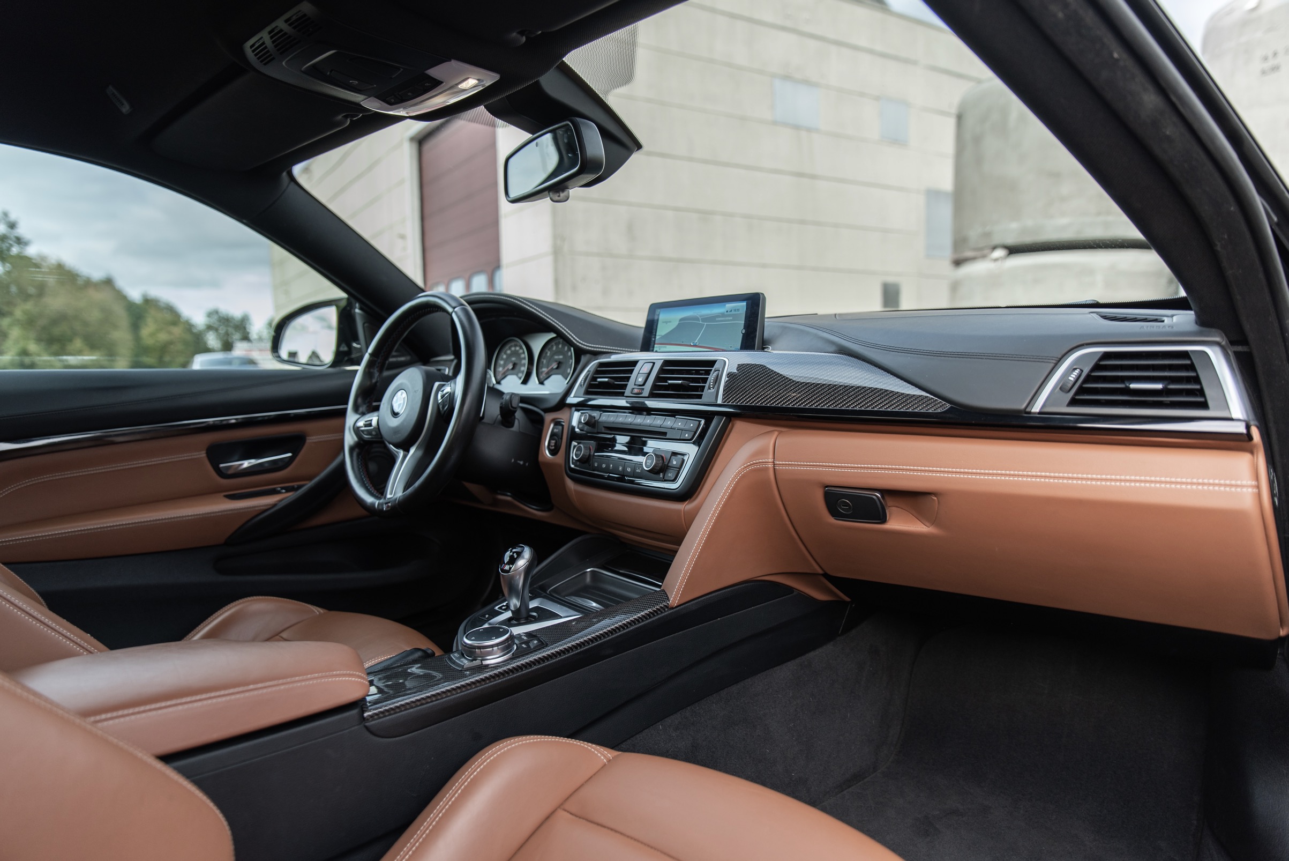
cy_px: 430
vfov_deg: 53.2
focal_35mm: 24
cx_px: 644
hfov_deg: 73.7
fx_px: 860
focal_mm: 24
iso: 200
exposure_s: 1/100
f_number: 2.8
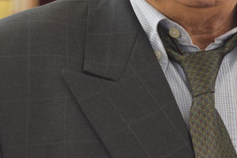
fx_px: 1698
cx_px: 298
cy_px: -61
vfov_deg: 5.3
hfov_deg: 7.9
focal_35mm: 258
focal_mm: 50
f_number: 3.2
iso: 800
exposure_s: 1/40
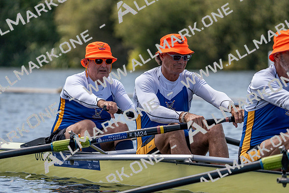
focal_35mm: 315
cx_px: 144
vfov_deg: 4.4
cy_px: 96
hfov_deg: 6.5
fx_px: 2529
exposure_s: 1/2000
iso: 320
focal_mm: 315
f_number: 6.3
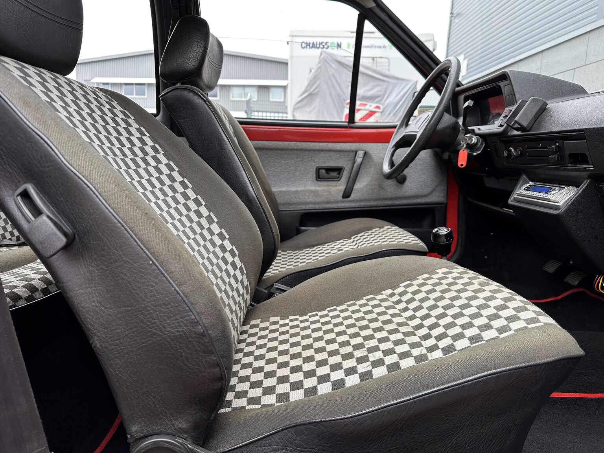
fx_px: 419
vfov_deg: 56.8
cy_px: 226
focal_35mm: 24
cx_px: 302
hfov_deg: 71.6
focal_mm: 6.86
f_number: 1.78
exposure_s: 1/121
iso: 64
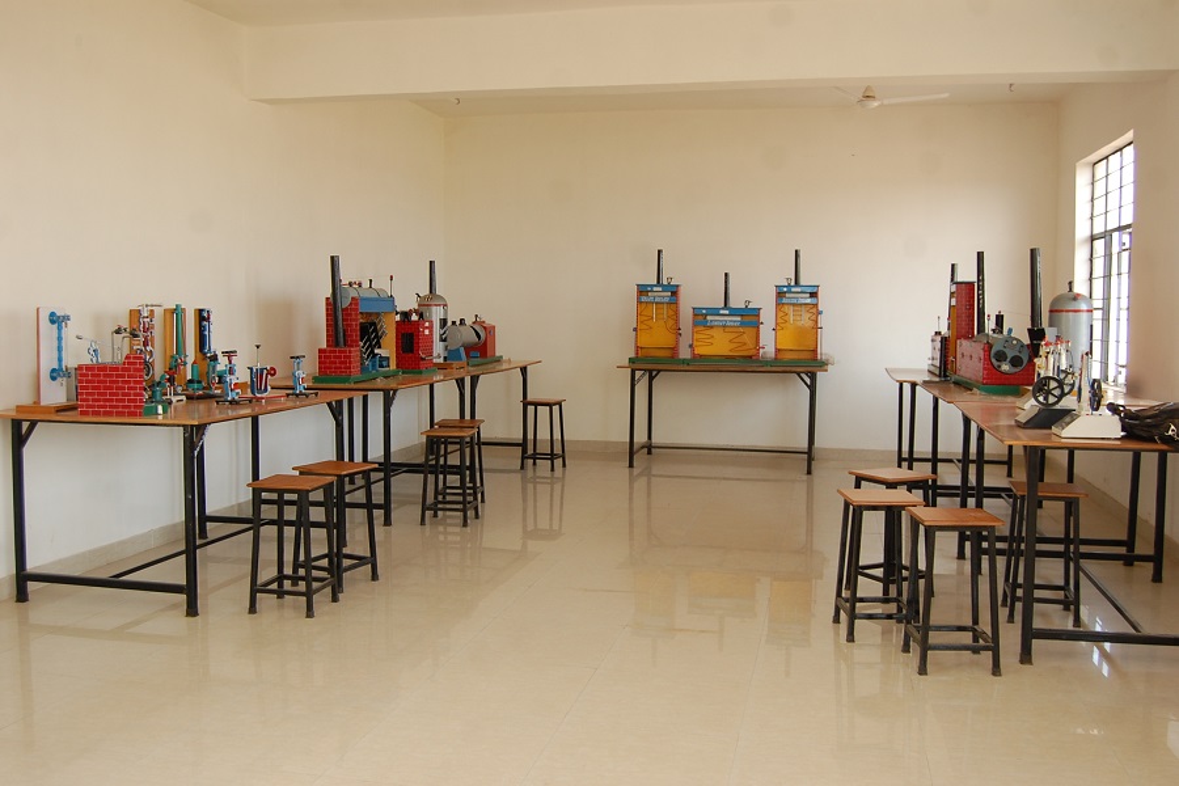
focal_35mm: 33
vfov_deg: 40.0
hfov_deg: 57.2
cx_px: 590
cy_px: 393
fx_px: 1081
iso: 400
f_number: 5
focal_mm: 22
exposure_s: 1/100
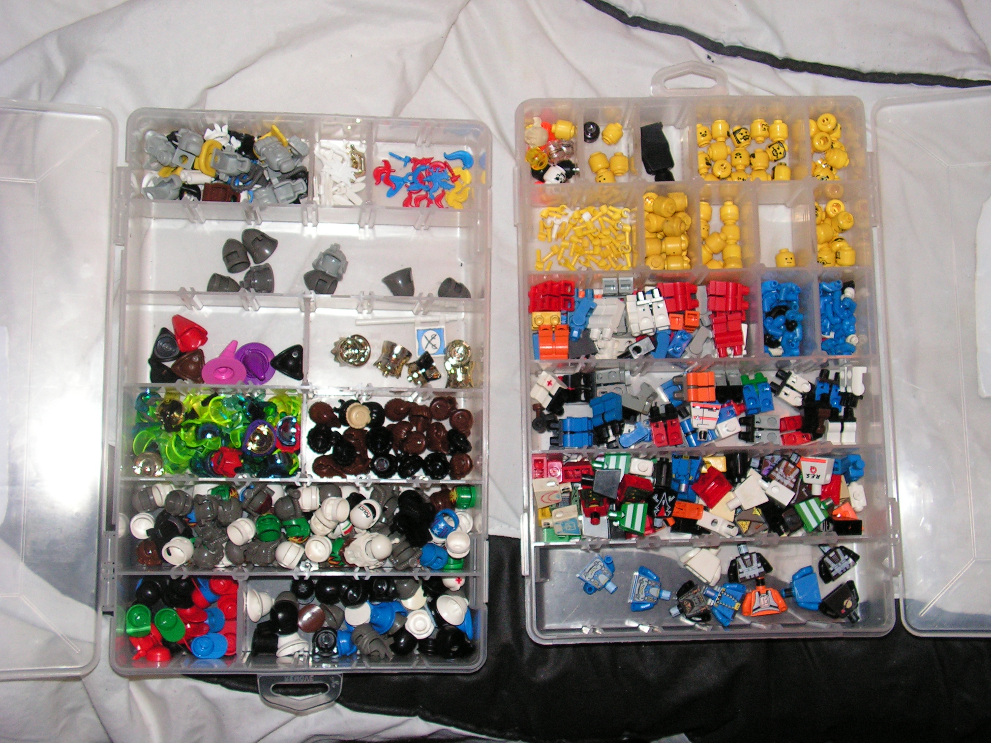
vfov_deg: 31.5
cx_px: 496
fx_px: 1317
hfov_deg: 41.2
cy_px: 372
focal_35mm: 46
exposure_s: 1/40
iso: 200
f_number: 3.2
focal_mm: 7.8
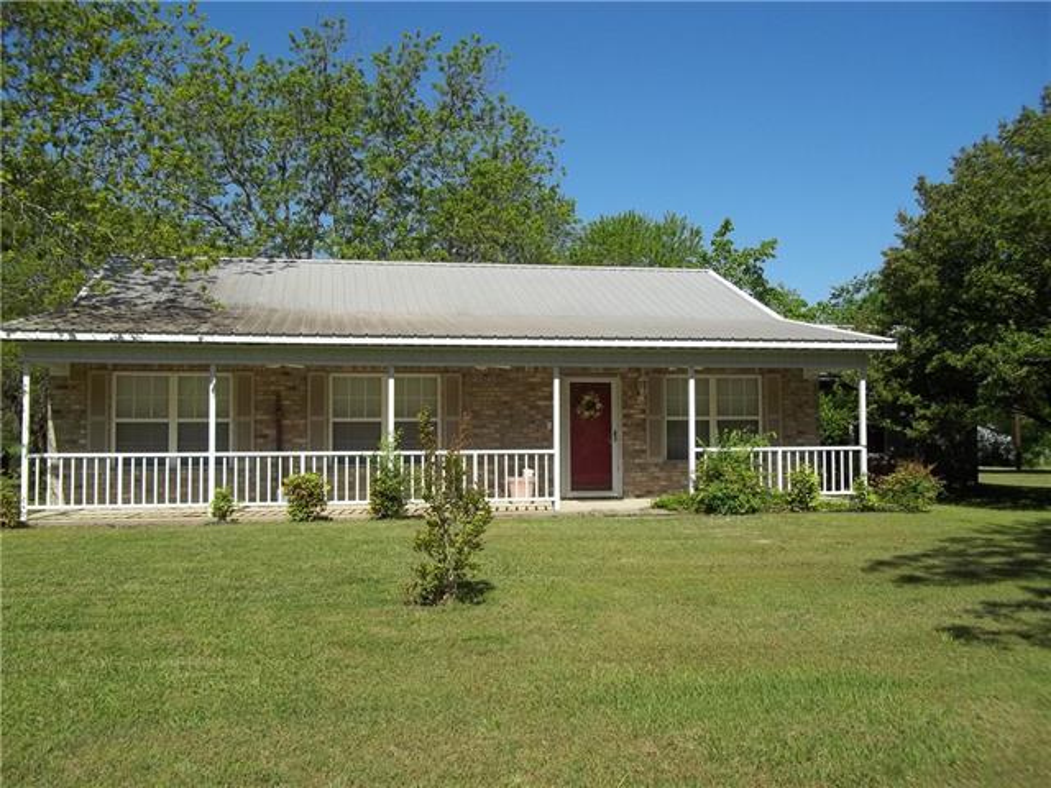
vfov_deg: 44.2
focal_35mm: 32
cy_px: 394
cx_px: 526
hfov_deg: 56.8
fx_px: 972
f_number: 8.8
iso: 64
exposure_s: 1/160
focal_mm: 5.7
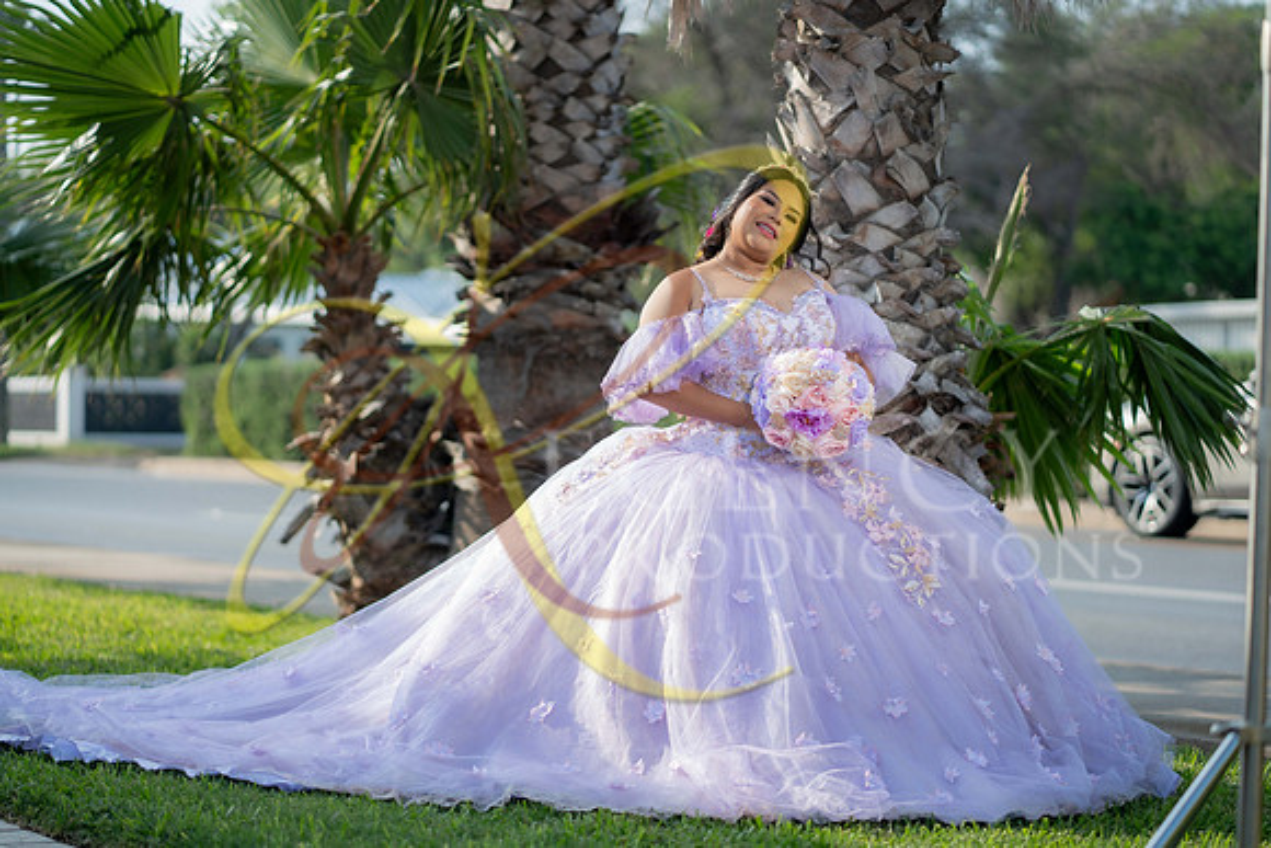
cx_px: 636
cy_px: 424
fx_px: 3002
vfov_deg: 16.1
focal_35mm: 85
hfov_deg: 23.9
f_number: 1.8
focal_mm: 85
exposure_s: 1/2000
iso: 125
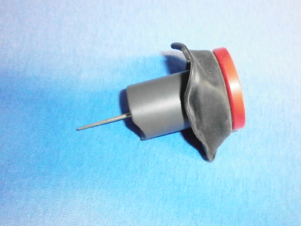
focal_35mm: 36
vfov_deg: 39.6
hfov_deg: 51.0
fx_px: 313
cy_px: 128
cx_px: 181
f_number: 2.9
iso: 1250
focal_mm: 4.8
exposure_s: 1/30
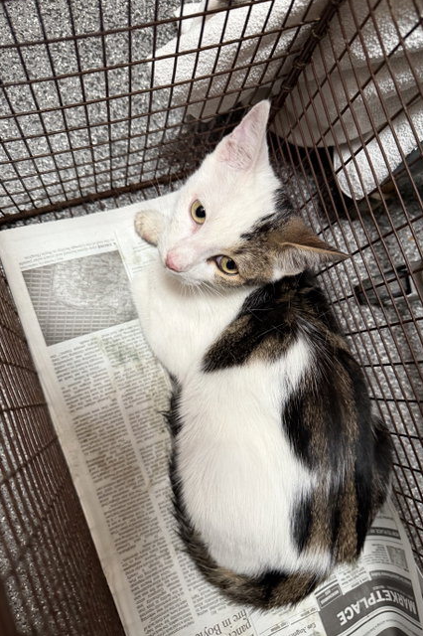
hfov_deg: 49.4
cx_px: 230
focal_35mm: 26
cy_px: 325
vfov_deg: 69.4
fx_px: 459
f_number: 1.78
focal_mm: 6.76
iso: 250
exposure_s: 1/60
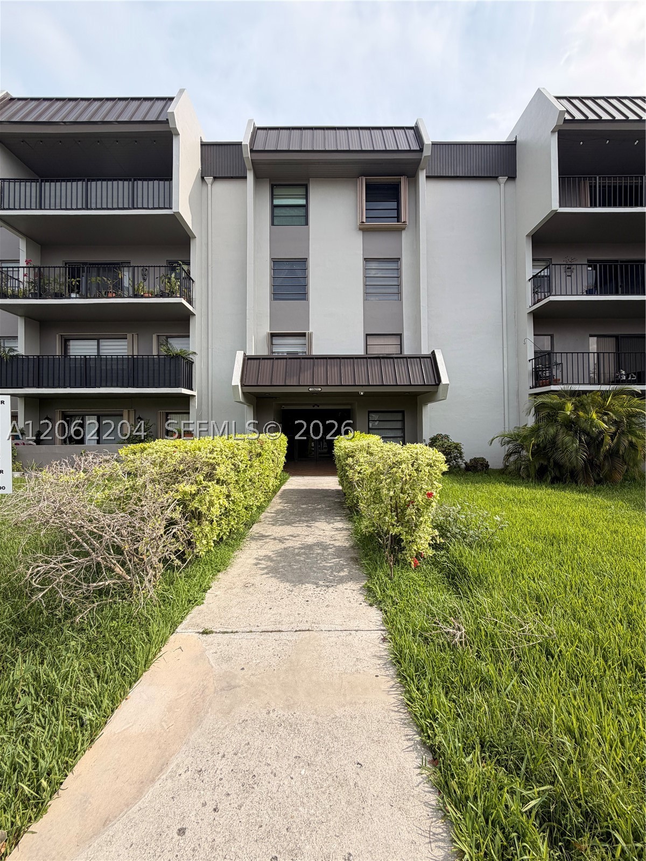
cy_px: 430
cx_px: 323
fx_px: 348
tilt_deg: +0.3
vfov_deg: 102.1
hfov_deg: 85.7
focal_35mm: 14
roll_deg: +1.0
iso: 25
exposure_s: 1/770
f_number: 2.2
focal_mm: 2.22
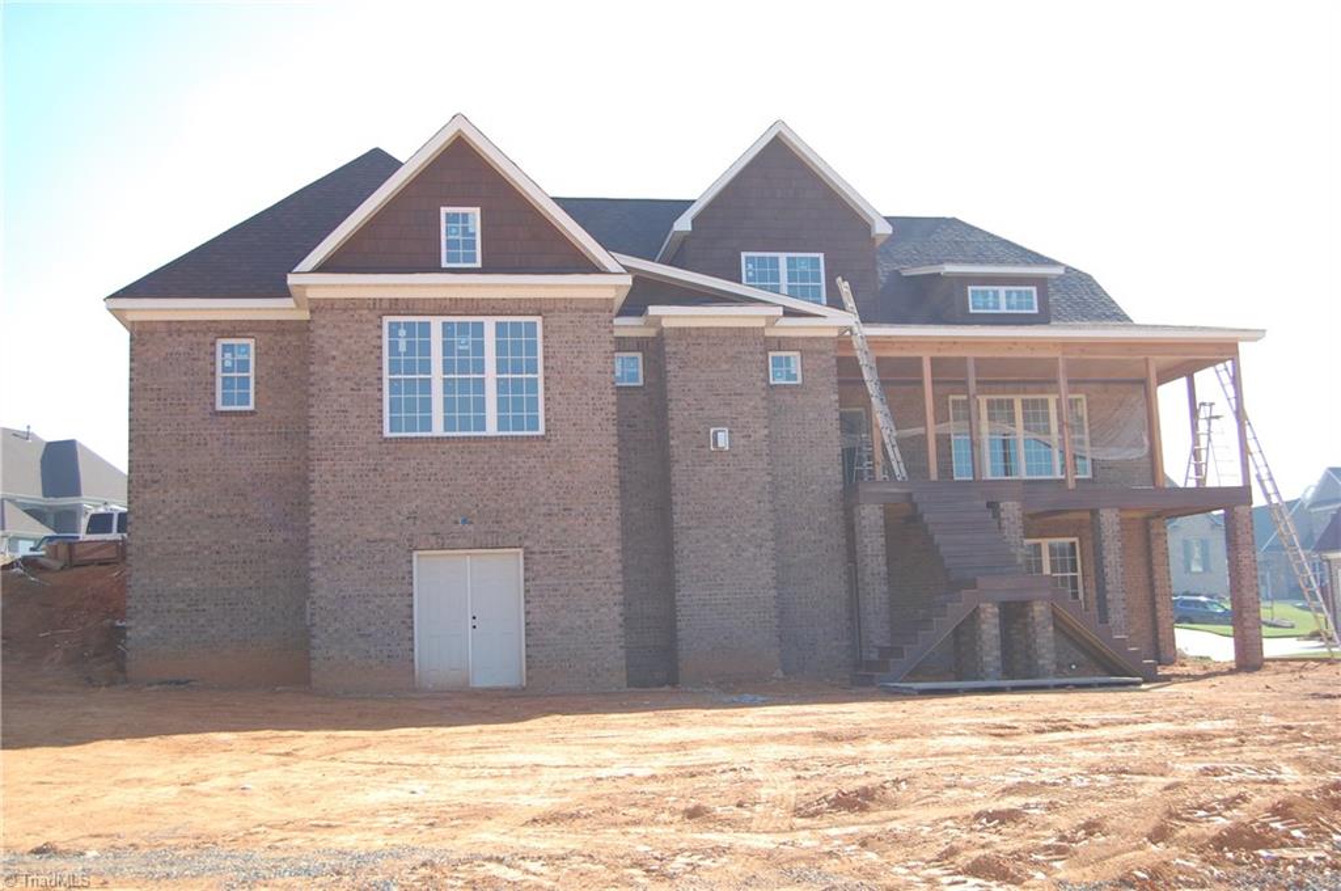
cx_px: 670
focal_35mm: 39
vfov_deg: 34.1
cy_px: 446
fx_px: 1451
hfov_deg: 49.6
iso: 250
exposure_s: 1/500
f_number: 5.6
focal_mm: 26
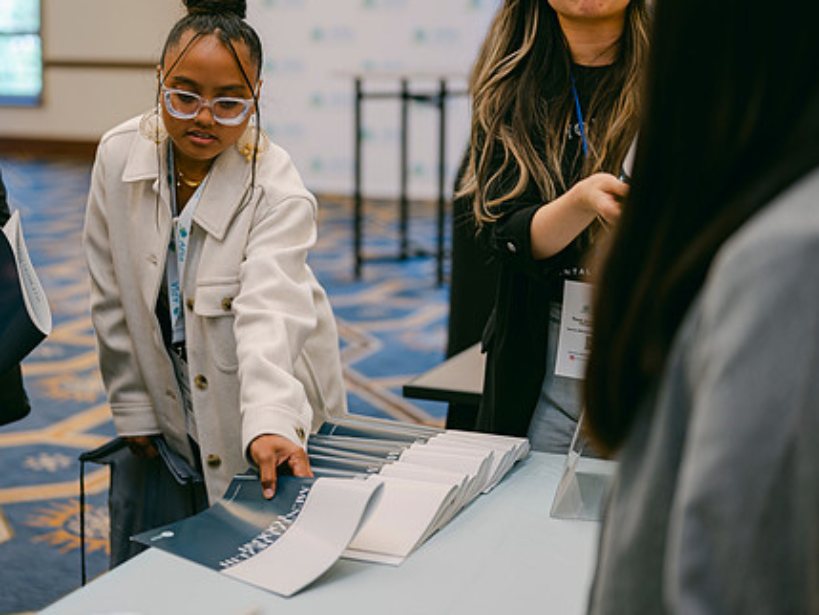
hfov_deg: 29.6
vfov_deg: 22.6
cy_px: 250
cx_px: 279
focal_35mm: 65
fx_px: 1538
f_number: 2
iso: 125
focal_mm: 50
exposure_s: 1/125
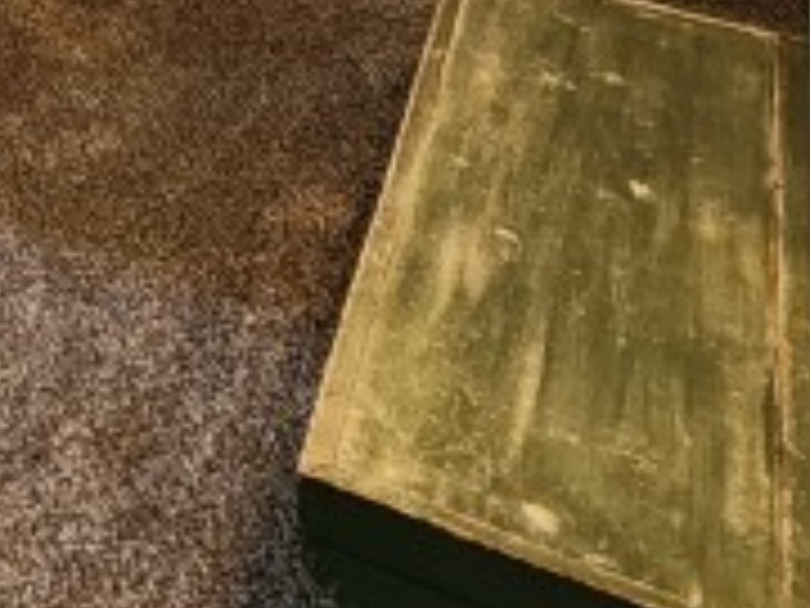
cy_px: -887
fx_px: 1732
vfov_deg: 13.7
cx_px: -670
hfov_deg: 19.4
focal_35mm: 74
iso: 320
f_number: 2.2
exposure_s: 1/60
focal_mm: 2.2
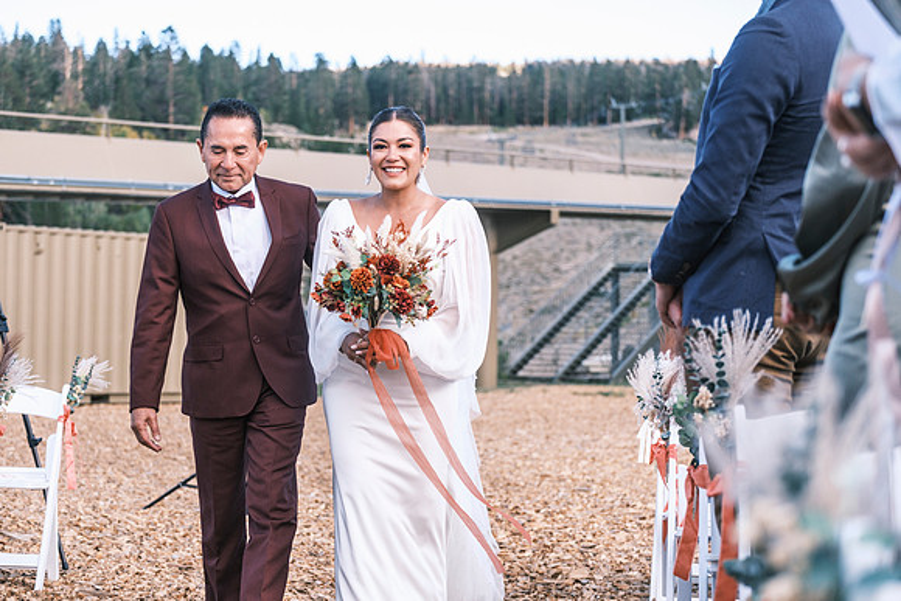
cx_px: 450
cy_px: 300
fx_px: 1877
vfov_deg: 18.2
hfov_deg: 27.0
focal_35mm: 75
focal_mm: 50
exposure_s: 1/1250
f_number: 2.8
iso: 400
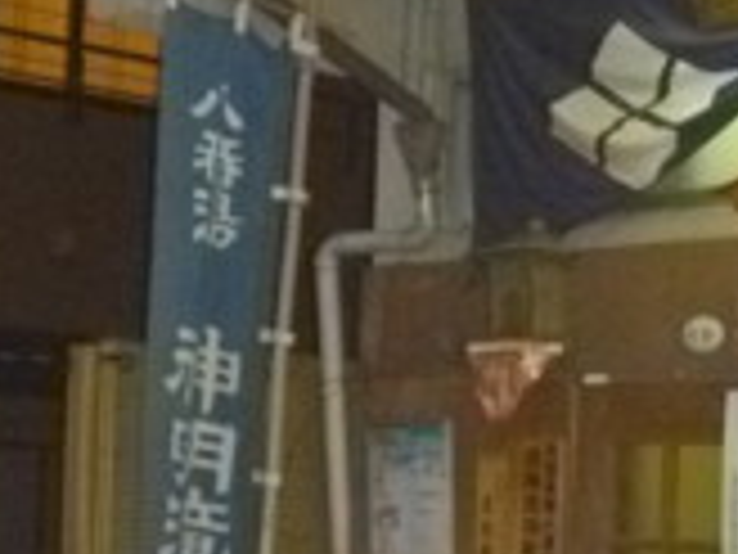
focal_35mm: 96
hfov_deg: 19.7
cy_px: 486
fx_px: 2047
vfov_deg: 15.2
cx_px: 774
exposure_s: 1/30
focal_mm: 6.3
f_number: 3.5
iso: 1000
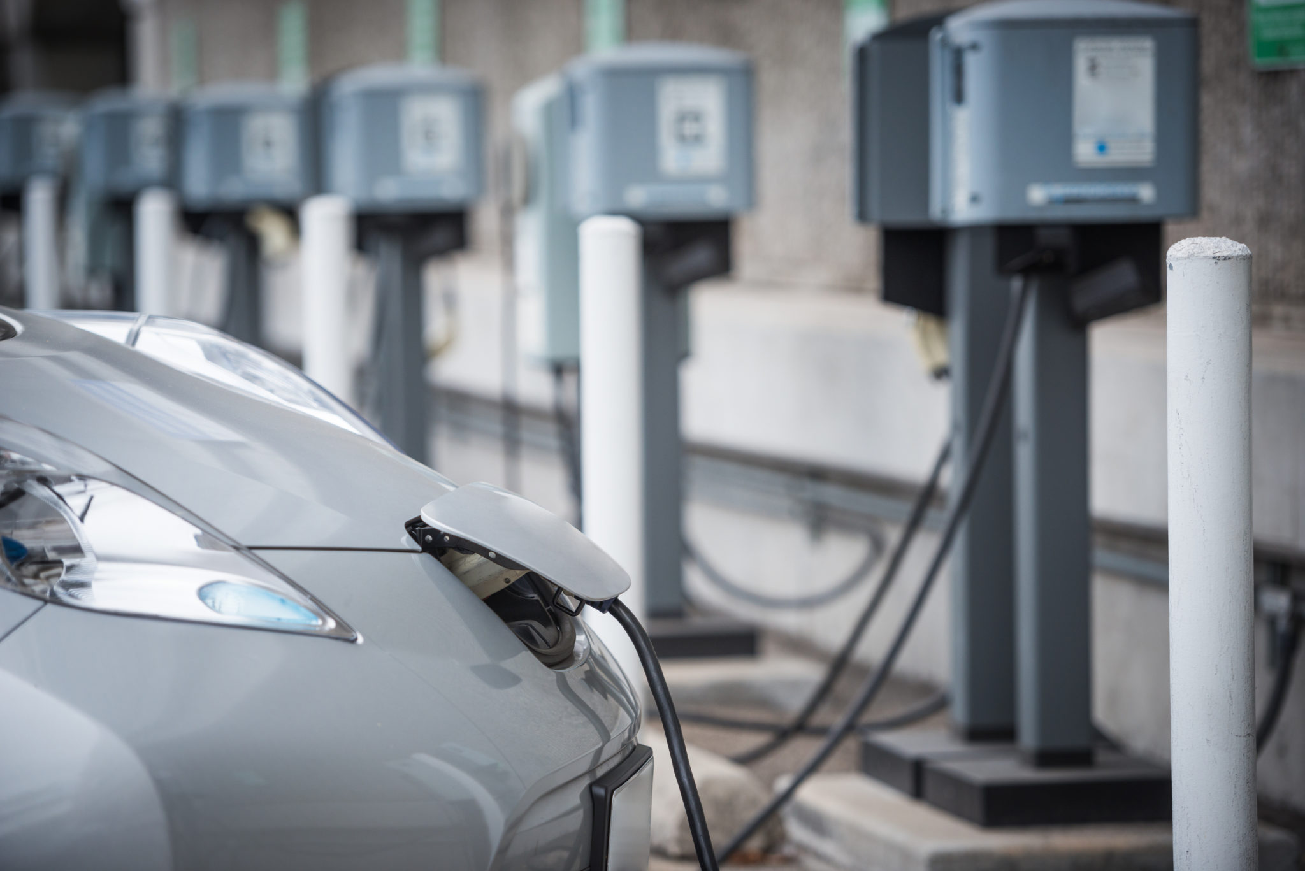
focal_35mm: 140
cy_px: 436
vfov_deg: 9.8
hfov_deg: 14.6
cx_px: 652
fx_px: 5077
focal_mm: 140
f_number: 2.8
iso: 200
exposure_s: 1/1250
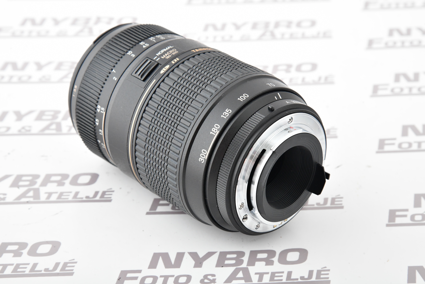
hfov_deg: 17.1
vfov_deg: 11.4
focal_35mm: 120
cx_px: 212
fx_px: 1417
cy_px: 142
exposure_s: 1/200
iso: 3200
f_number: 14
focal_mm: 120
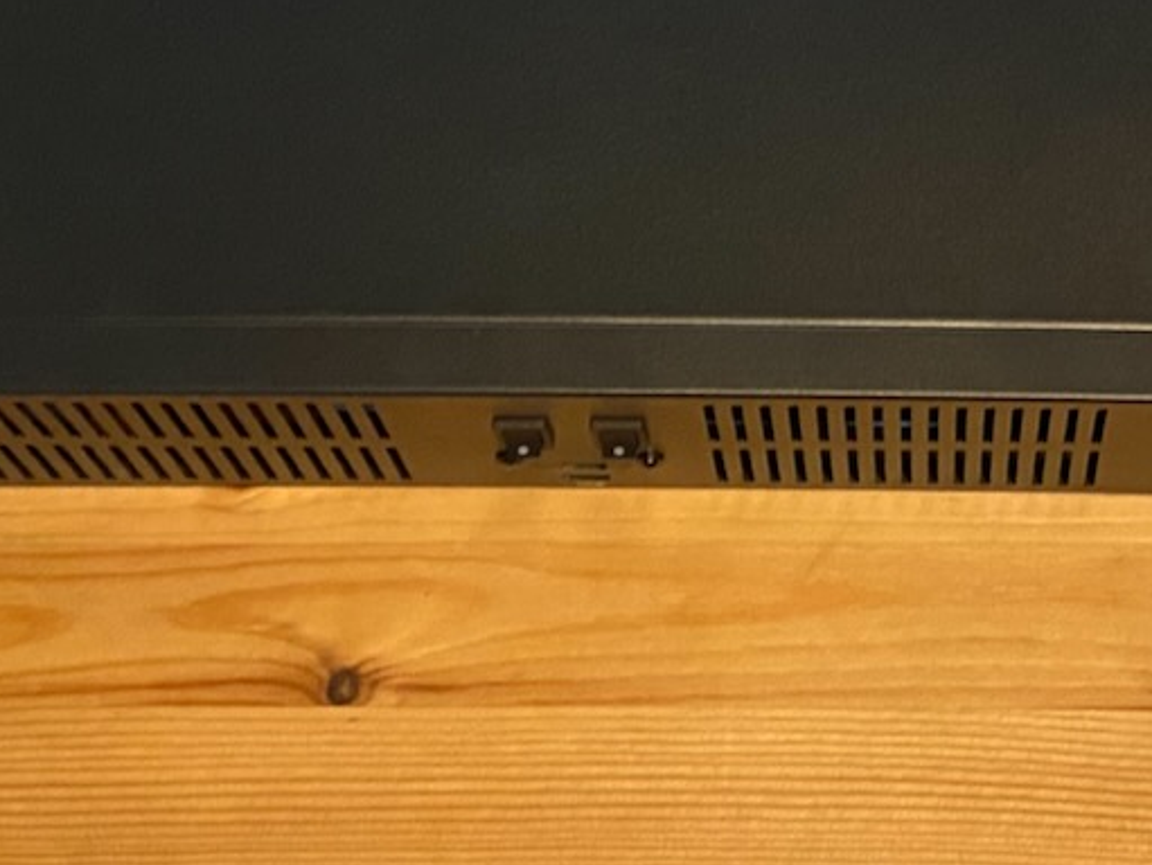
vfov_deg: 22.5
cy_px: -113
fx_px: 2031
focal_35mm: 61
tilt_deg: -58.8
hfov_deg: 31.2
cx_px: 848
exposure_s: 1/51
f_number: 1.8
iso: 500
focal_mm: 4.25
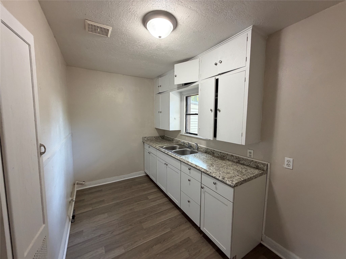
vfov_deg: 85.7
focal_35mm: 14
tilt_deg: -4.5
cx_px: 173
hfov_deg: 102.1
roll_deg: +1.9
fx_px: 140
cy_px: 130
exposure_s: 1/60
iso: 250
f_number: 2.2
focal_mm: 2.22
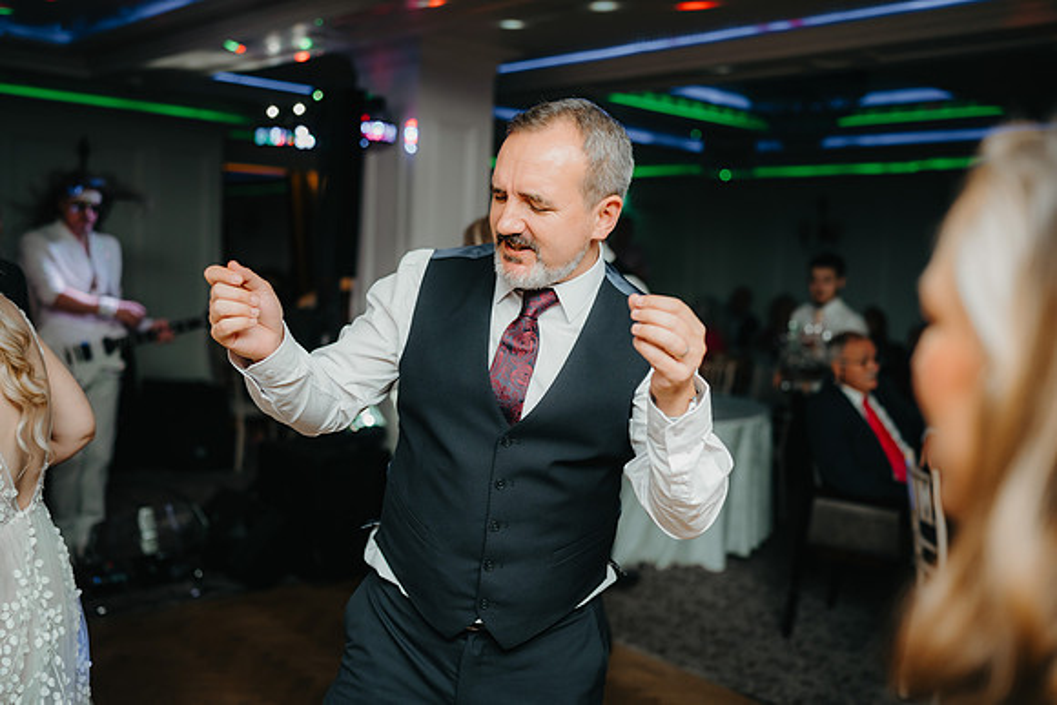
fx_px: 1028
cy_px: 352
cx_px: 528
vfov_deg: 37.9
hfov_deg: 54.4
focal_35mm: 35
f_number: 1.8
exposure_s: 1/200
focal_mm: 35
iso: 400
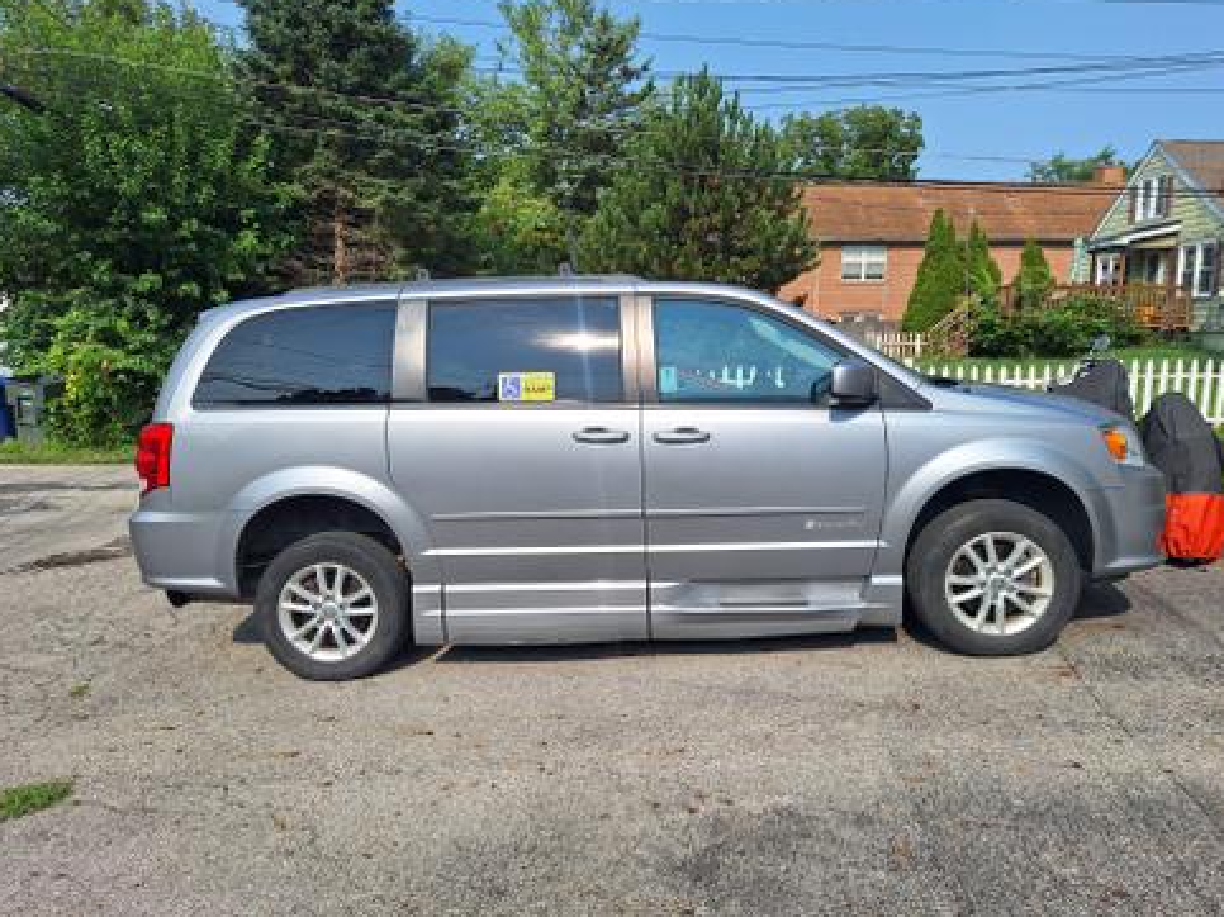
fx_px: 848
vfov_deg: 56.8
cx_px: 628
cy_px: 443
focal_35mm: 24
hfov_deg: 71.6
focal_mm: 5.54
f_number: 1.8
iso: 40
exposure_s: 1/2703
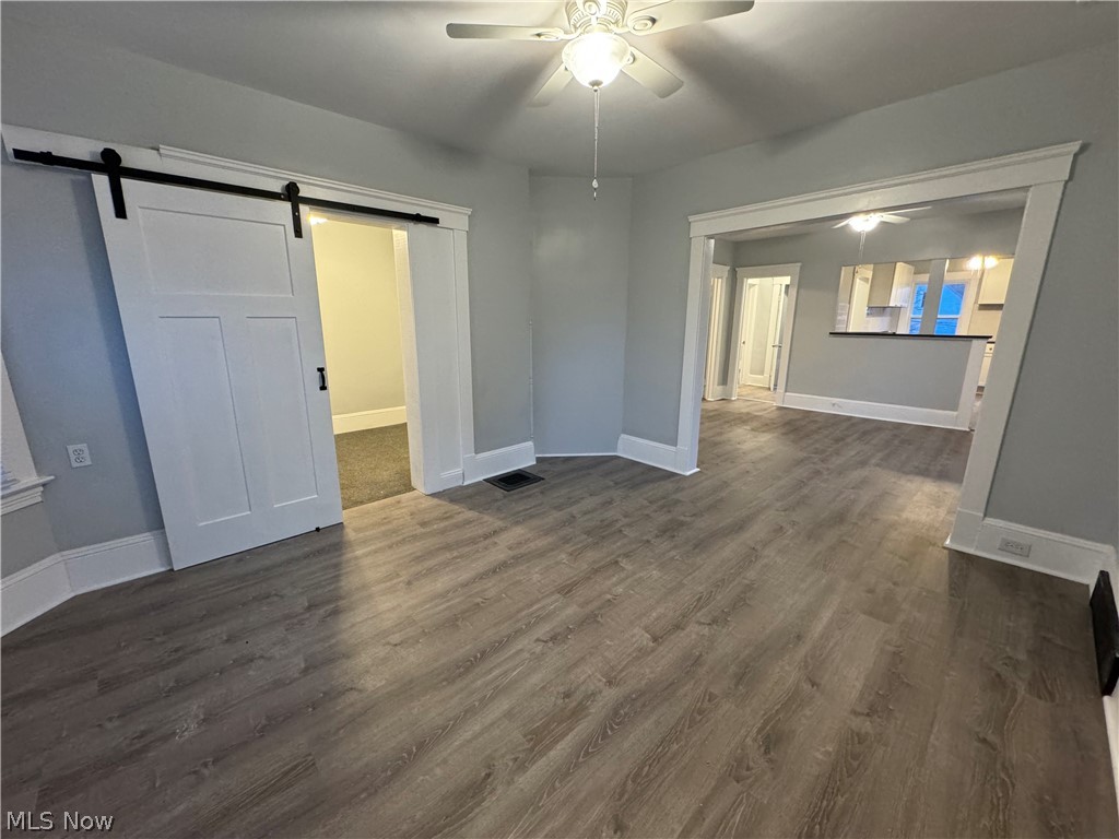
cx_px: 560
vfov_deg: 85.7
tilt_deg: -13.0
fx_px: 453
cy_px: 420
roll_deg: -0.4
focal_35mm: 14
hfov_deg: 102.1
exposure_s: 1/60
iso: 400
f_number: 2.2
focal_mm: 2.22
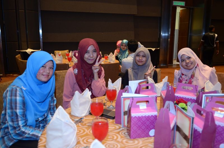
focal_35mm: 33
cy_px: 74
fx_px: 205
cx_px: 112
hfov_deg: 57.3
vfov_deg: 39.8
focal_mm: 22
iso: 1250
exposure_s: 1/60
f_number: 2.8
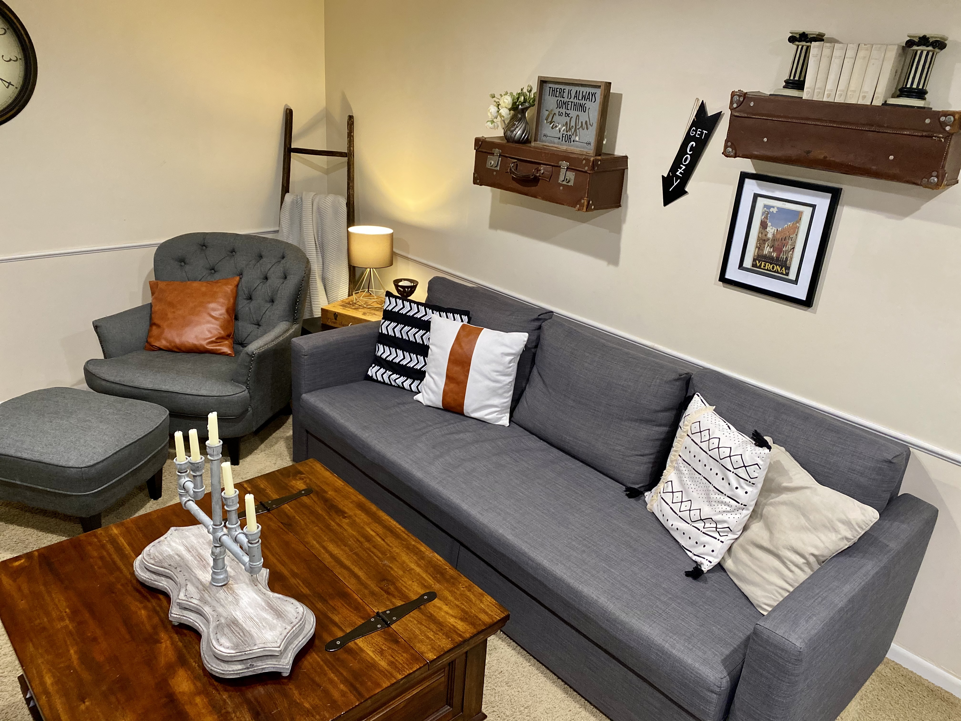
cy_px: 360
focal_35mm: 26
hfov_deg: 67.3
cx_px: 480
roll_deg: -4.4
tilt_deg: -21.5
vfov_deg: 53.1
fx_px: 722
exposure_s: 1/60
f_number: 1.8
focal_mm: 4.25
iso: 320
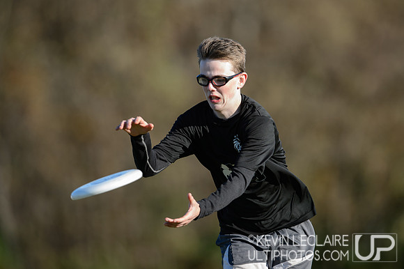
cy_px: 113
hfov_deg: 4.5
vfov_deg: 3.0
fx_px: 5190
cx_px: 225
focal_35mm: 463
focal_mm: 400
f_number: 3.2
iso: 200
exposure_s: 1/1250
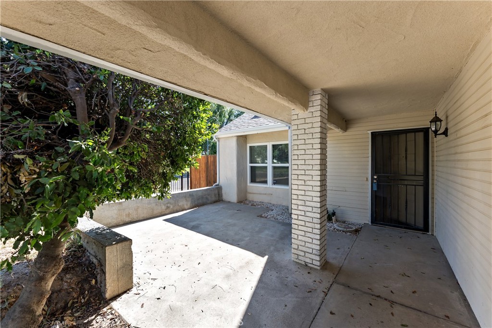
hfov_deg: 104.2
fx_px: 191
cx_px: 246
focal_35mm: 14
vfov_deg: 81.2
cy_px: 164
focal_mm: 14
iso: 80
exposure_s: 1/125
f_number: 5.6
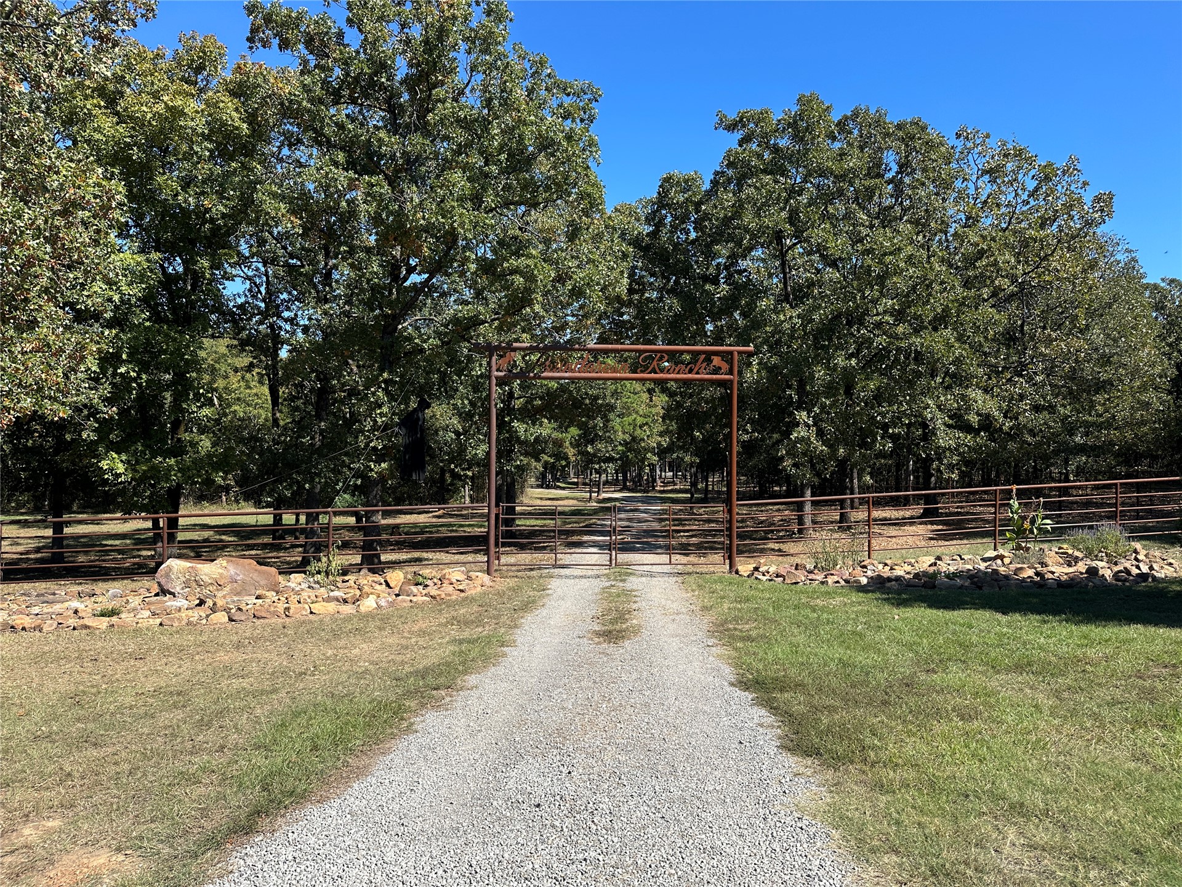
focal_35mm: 24
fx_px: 820
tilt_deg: +0.8
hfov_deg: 71.6
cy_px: 444
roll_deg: -1.1
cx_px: 591
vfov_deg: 56.8
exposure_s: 1/2591
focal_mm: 6.86
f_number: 1.78
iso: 80
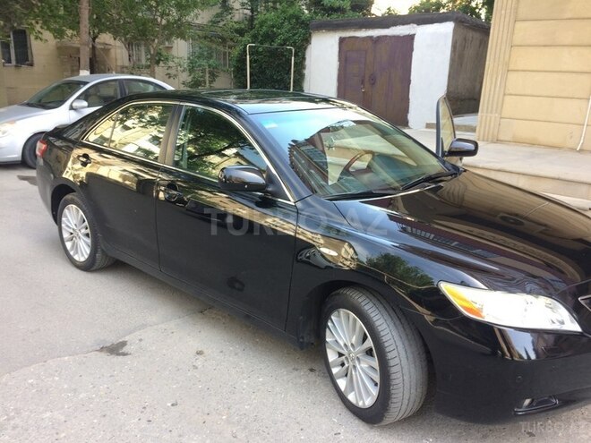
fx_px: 495
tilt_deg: -17.4
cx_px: 296
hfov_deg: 61.7
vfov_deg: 48.2
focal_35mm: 29
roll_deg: -1.1
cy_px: 222
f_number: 2.2
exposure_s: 1/101
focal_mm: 4.15
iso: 32
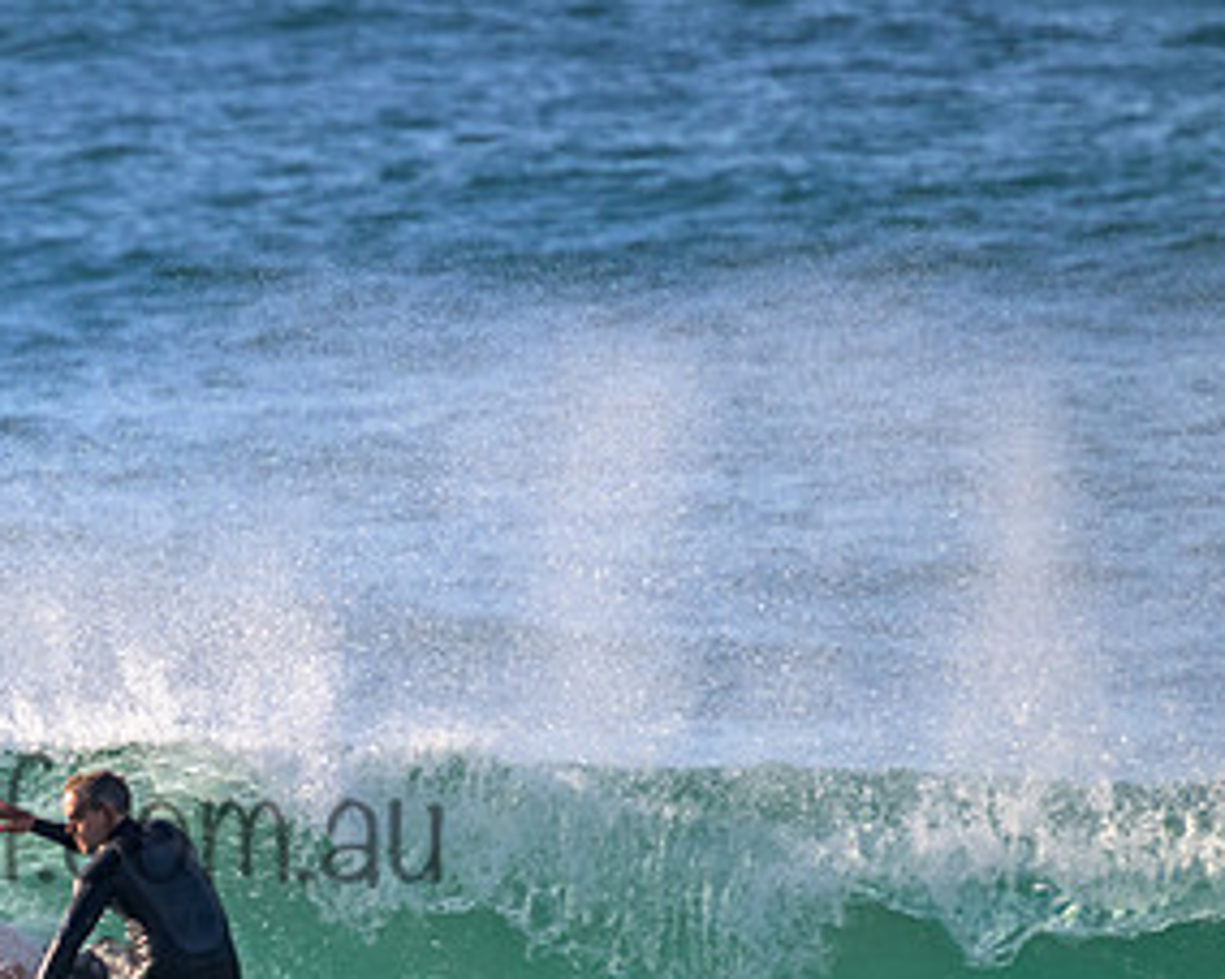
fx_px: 55596
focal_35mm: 1534
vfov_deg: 1.0
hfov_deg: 1.3
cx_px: -13
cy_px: 783
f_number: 11
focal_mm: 800
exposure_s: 1/1250
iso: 1250
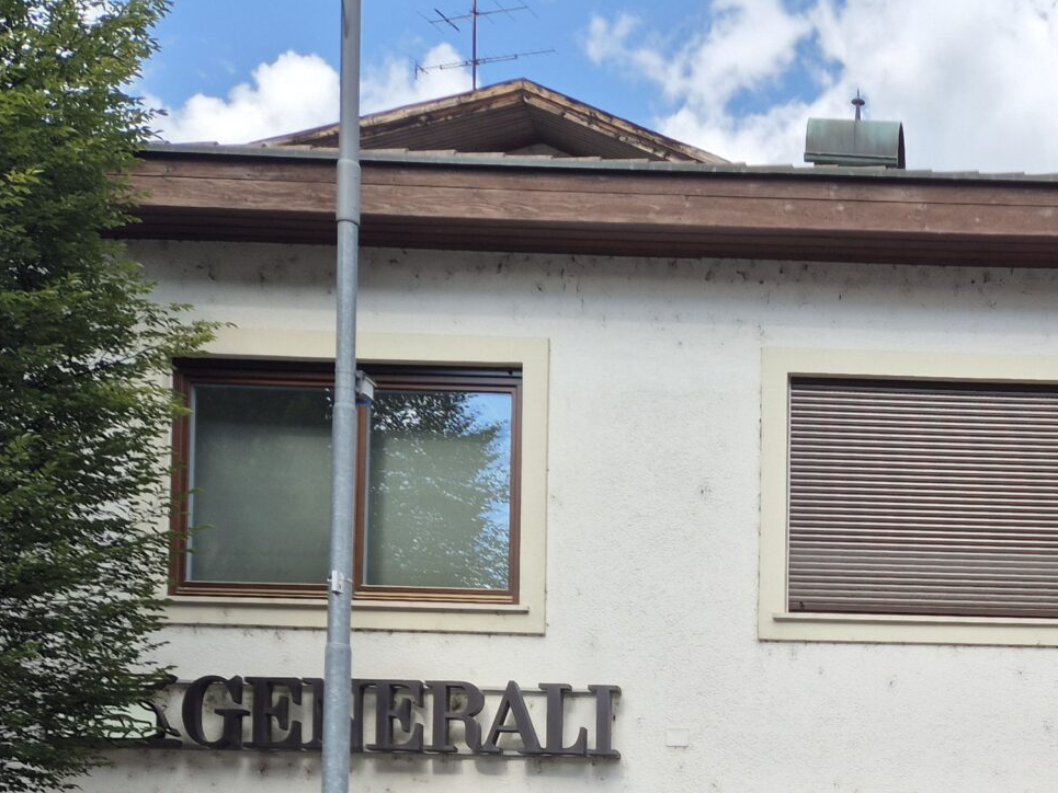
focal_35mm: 61
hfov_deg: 28.9
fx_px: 1865
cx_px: 1146
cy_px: 1012
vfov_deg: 21.8
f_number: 1.8
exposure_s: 1/646
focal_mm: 5.4
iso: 25
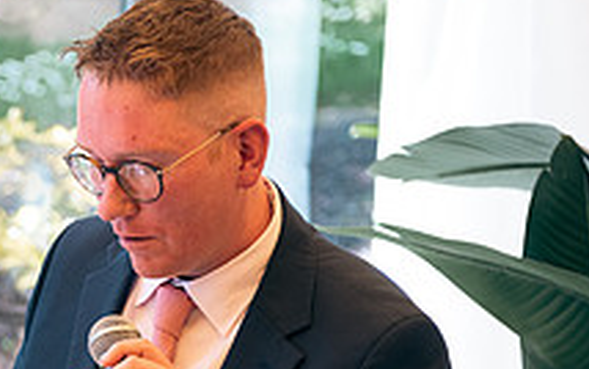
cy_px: 359
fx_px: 3100
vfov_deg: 6.8
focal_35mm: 193
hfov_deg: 10.7
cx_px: -14
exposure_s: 1/250
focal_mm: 70
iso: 250
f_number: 3.5
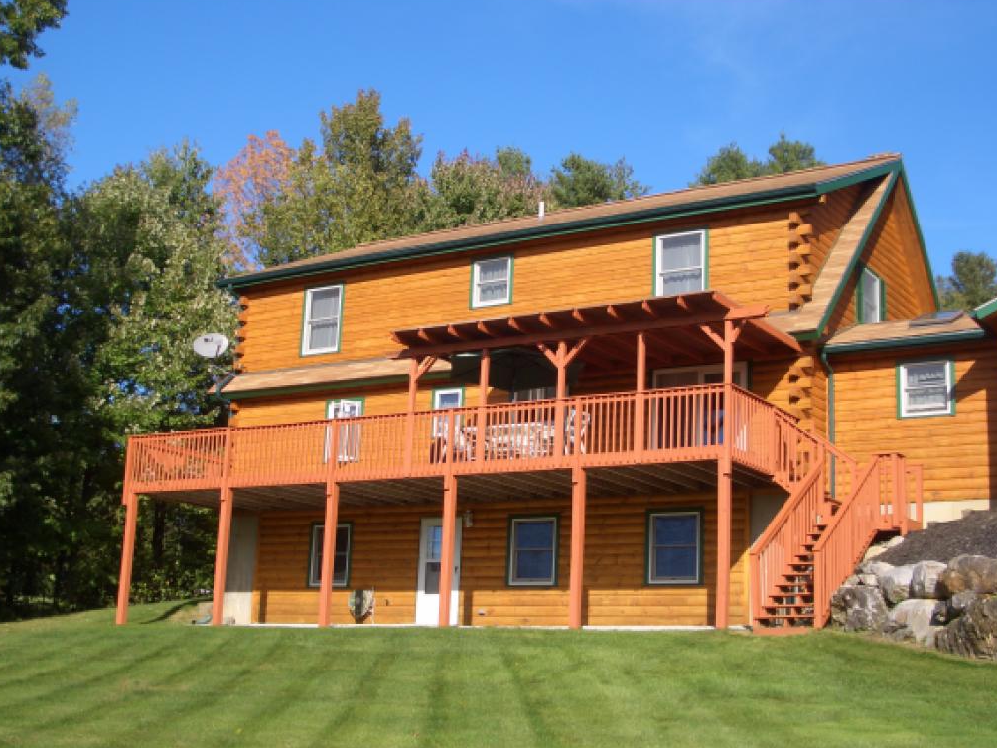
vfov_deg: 29.1
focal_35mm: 50
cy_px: 368
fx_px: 1440
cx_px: 498
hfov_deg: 38.2
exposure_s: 1/250
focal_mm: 8.2
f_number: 5
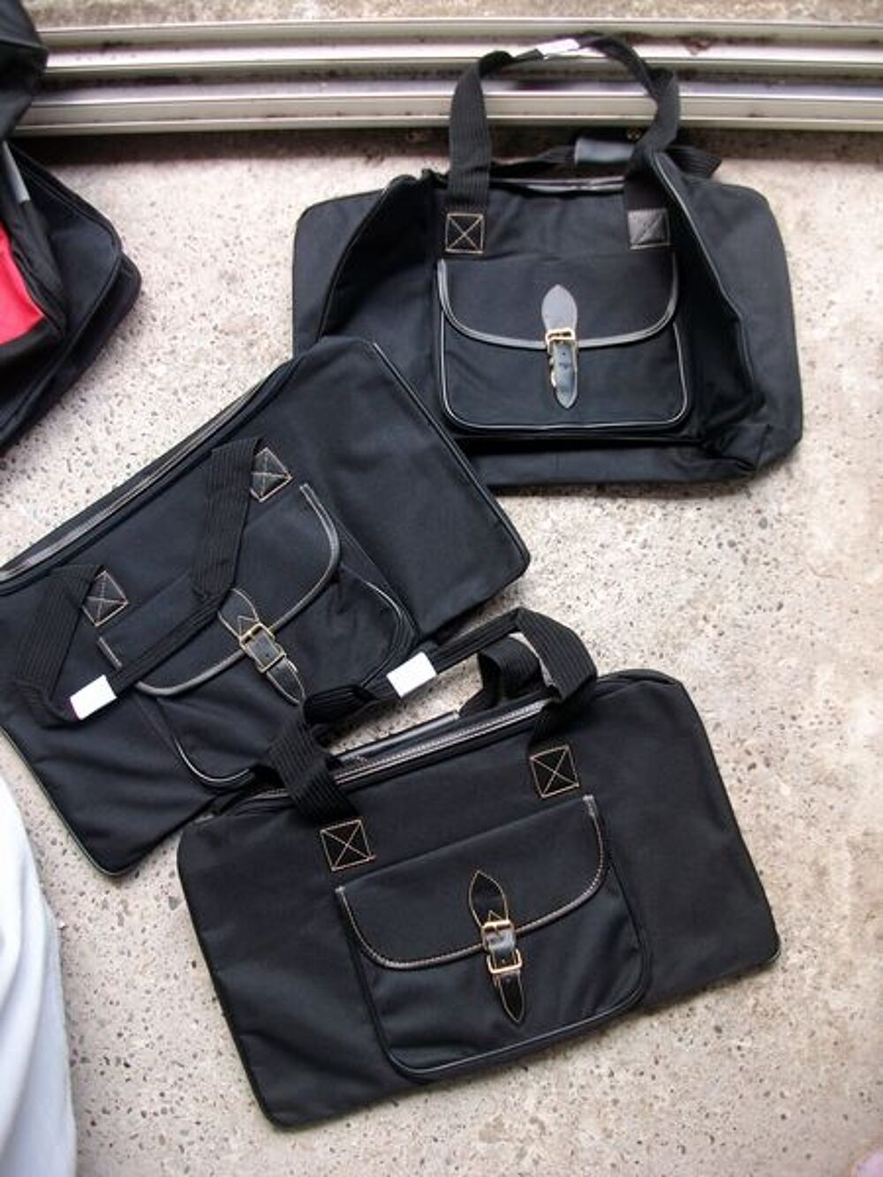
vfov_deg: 56.8
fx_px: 1088
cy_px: 588
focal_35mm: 32
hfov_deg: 44.2
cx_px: 442
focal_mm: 5.7
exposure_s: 1/47.4
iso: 80
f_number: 2.9
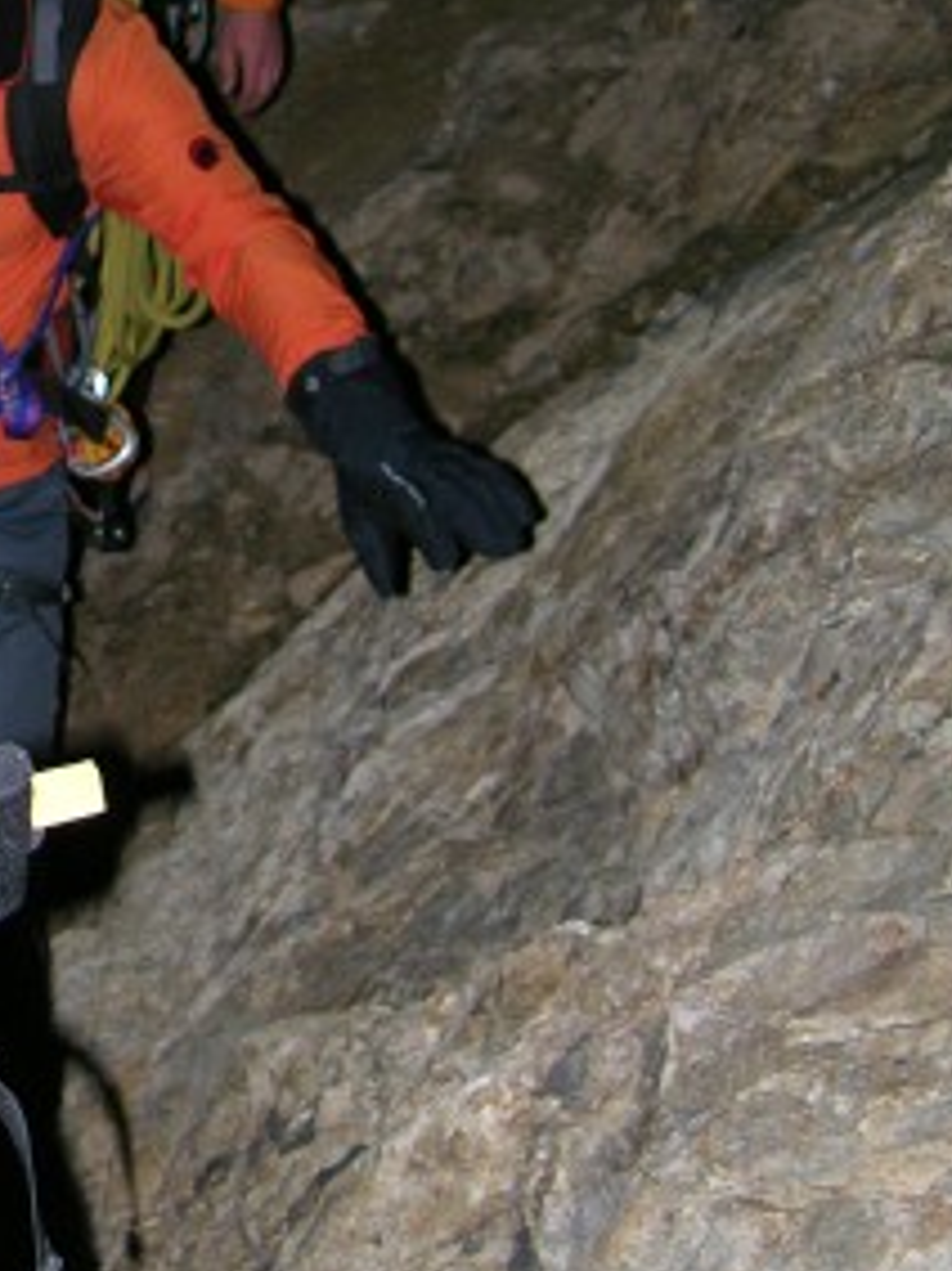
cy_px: 319
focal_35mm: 95
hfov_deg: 14.9
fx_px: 3486
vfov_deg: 20.5
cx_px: -238
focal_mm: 8.9
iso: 100
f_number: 2.8
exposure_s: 1/60.1
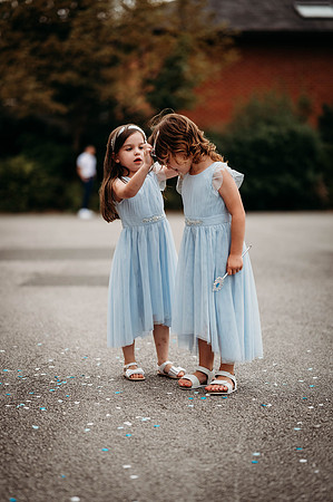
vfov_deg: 23.9
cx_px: 166
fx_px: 1182
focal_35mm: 85
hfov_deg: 16.0
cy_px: 251
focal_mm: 85
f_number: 1.8
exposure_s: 1/400
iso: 100
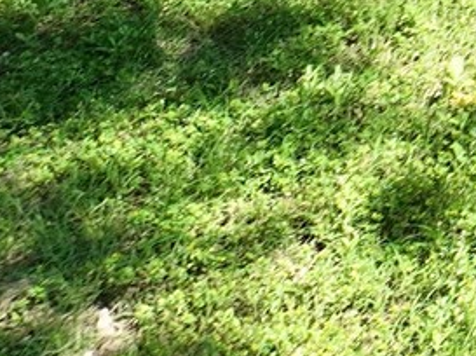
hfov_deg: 9.2
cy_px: -818
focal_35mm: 169
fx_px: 2321
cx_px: 1473
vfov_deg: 7.4
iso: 130
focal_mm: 12.29
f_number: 2.8
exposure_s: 1/800
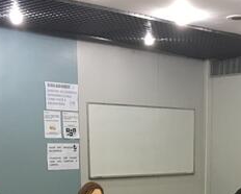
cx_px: 185
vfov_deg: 18.7
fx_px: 557
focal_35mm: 78
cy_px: 232
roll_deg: +0.0
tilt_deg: -8.0
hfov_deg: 24.1
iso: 160
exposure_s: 1/30
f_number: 2.2
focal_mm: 4.15
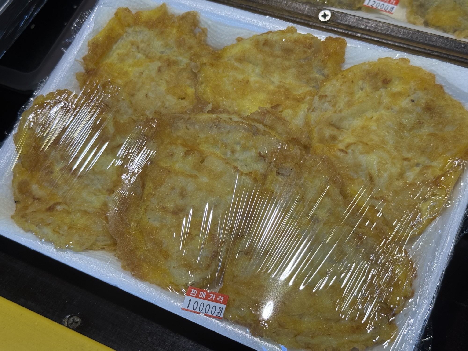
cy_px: 176
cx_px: 234
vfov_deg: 30.3
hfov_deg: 39.7
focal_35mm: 48
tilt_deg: -48.9
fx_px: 649
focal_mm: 6.76
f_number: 1.78
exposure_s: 1/190
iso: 64
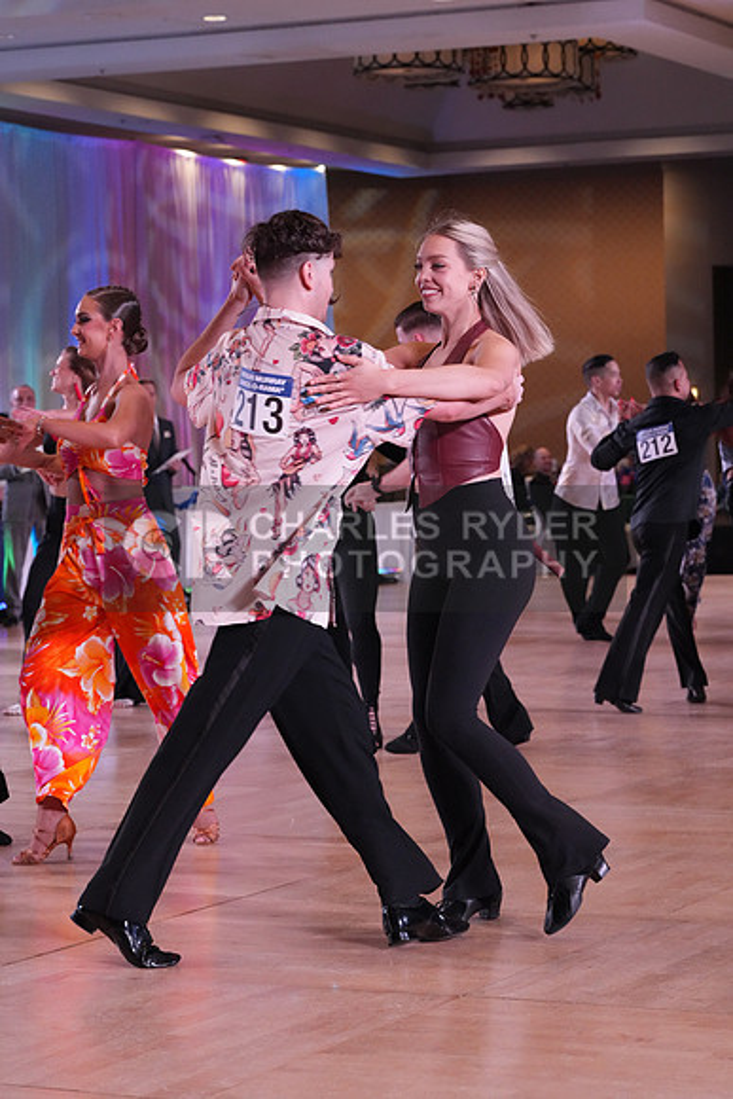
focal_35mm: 93
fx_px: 2838
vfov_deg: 21.9
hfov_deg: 14.7
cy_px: 550
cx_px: 366
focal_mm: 93
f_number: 7.1
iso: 6400
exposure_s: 1/400
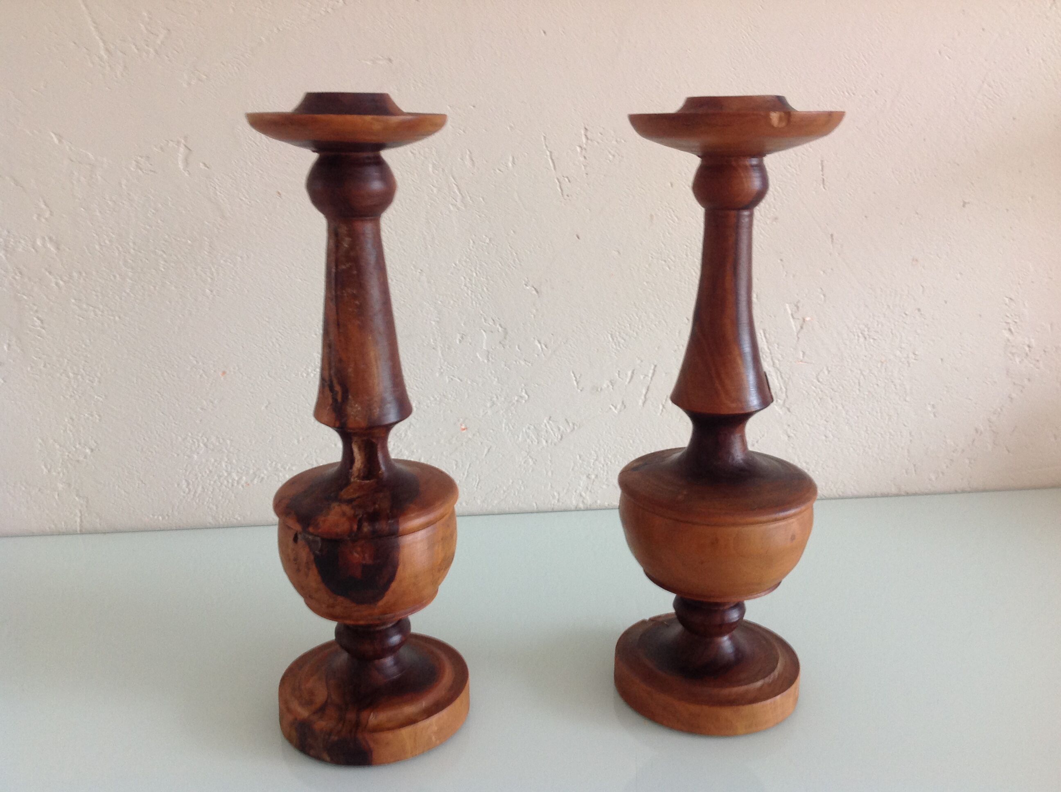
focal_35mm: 35
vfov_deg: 40.6
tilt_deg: -16.7
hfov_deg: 52.7
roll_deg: +0.3
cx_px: 530
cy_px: 396
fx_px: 1071
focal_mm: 4.28
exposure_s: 1/15
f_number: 2.4
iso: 100
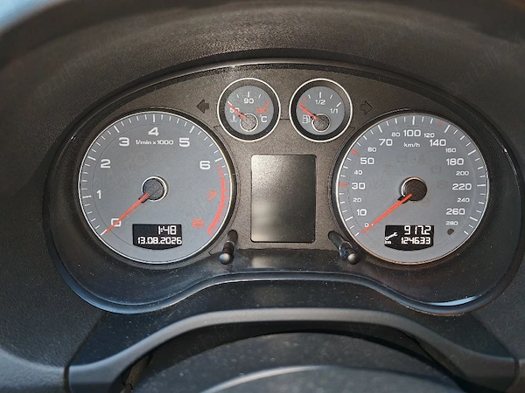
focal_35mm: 27
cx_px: 262
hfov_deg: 65.3
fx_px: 409
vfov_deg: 51.4
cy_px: 196
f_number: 1.9
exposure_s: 1/33
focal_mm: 6.67
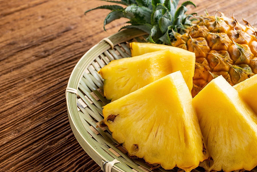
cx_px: 133
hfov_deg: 39.6
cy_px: 99
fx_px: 357
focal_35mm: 50
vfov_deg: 27.0
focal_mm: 35
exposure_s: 1/125
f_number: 9
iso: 100
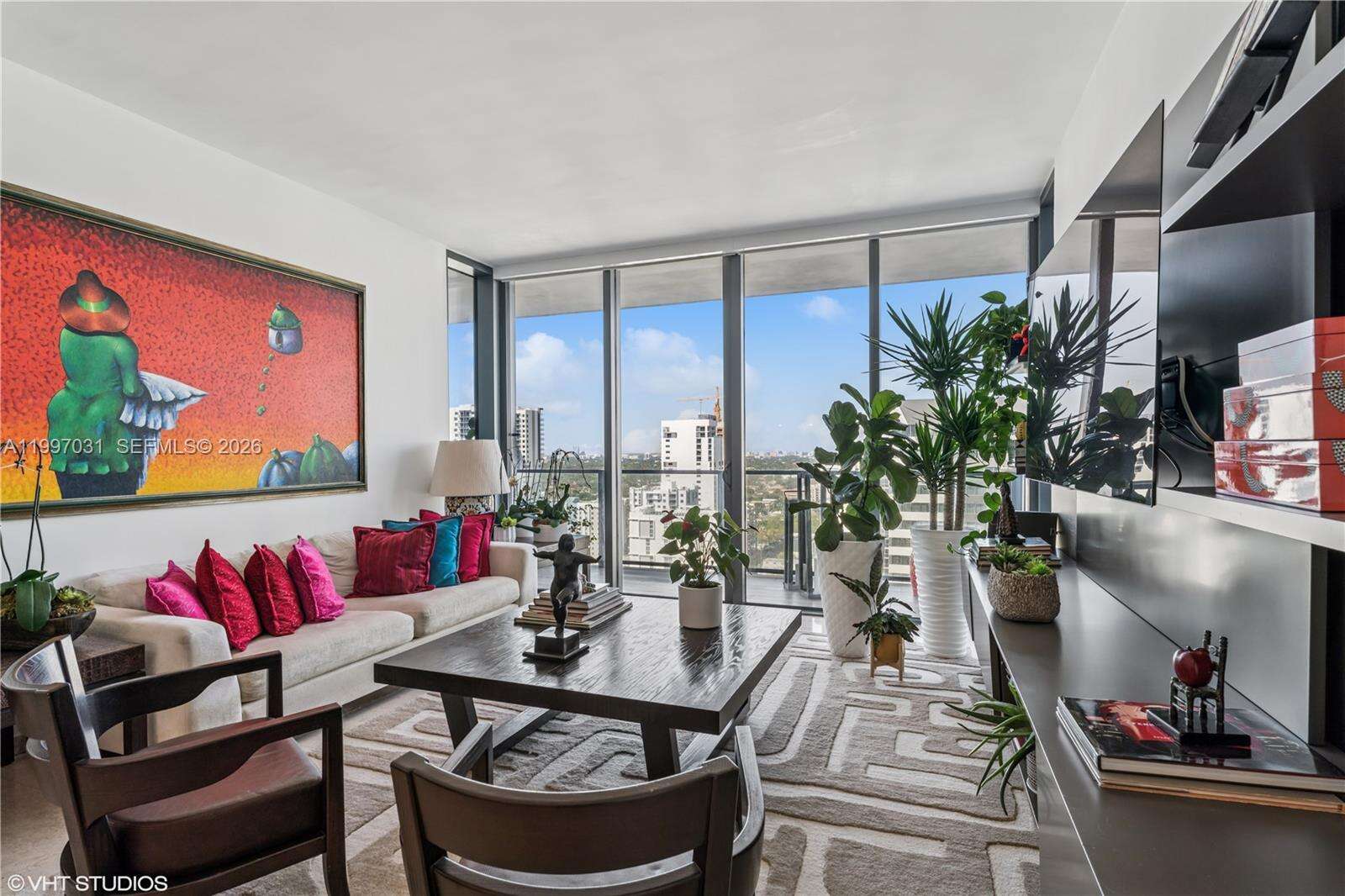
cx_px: 672
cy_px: 448
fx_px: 650
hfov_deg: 92.0
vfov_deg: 69.2
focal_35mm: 17
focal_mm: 17.4
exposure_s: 1/30
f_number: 10
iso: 320
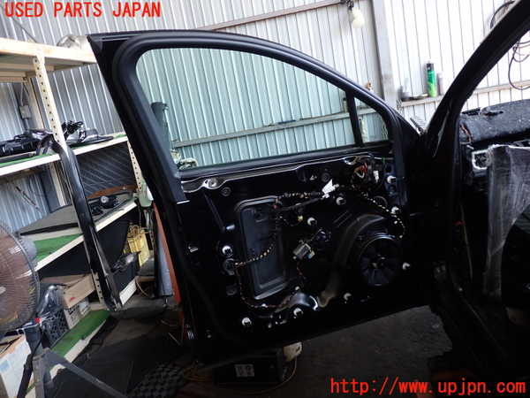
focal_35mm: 30
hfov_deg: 60.0
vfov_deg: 46.8
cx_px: 265
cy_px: 199
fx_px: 459
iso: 100
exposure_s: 1/80
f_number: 2.3
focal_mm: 5.4
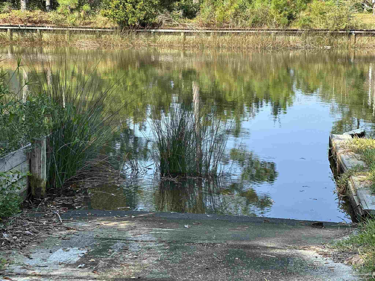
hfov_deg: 25.3
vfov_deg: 19.1
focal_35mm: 77
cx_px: 188
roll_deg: -0.5
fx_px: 834
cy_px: 140
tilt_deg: -9.4
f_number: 2.8
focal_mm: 9
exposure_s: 1/156
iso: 25
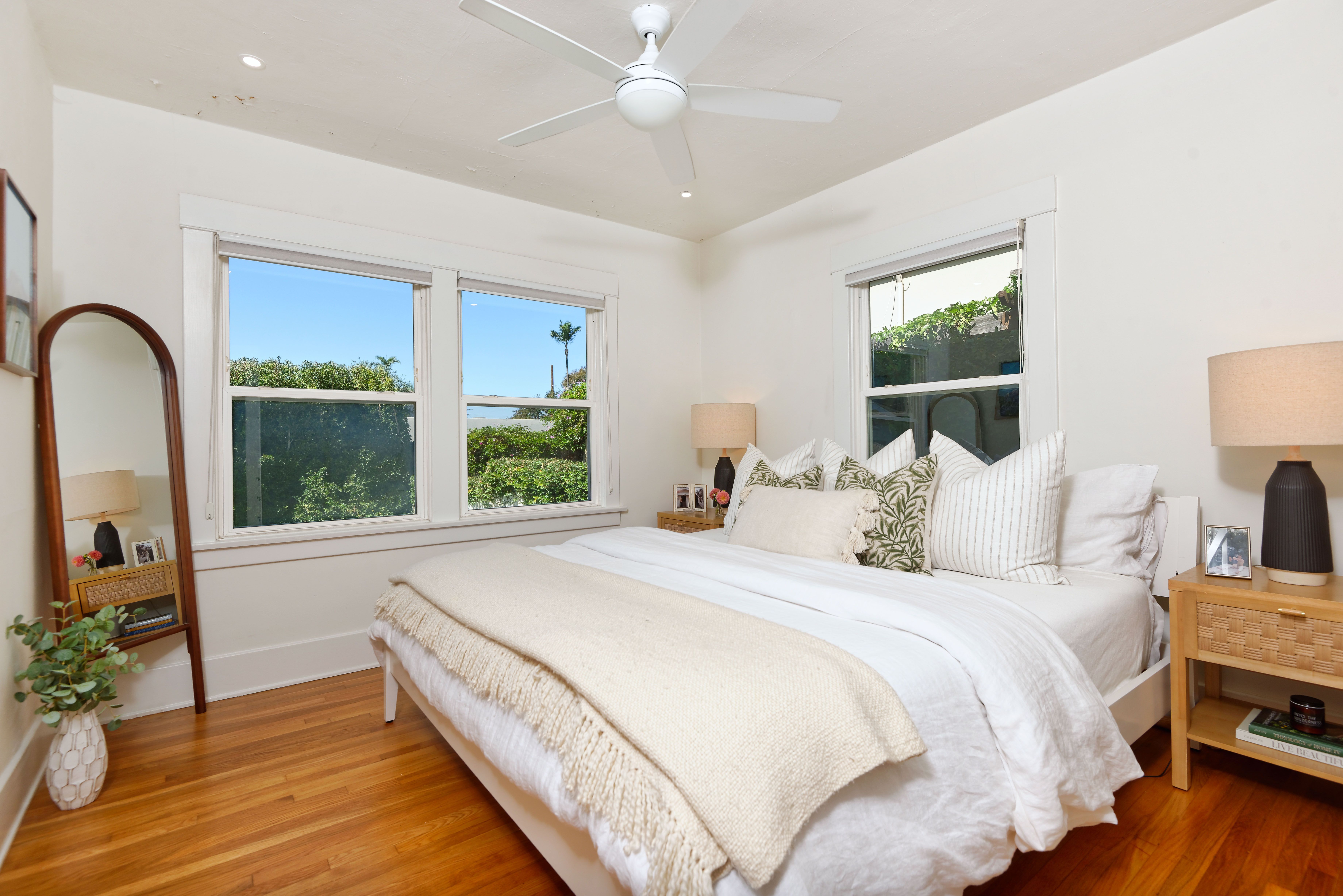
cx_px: 672
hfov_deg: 96.7
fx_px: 597
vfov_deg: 73.8
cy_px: 448
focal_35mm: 16
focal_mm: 16
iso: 200
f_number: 8
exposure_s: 1/250
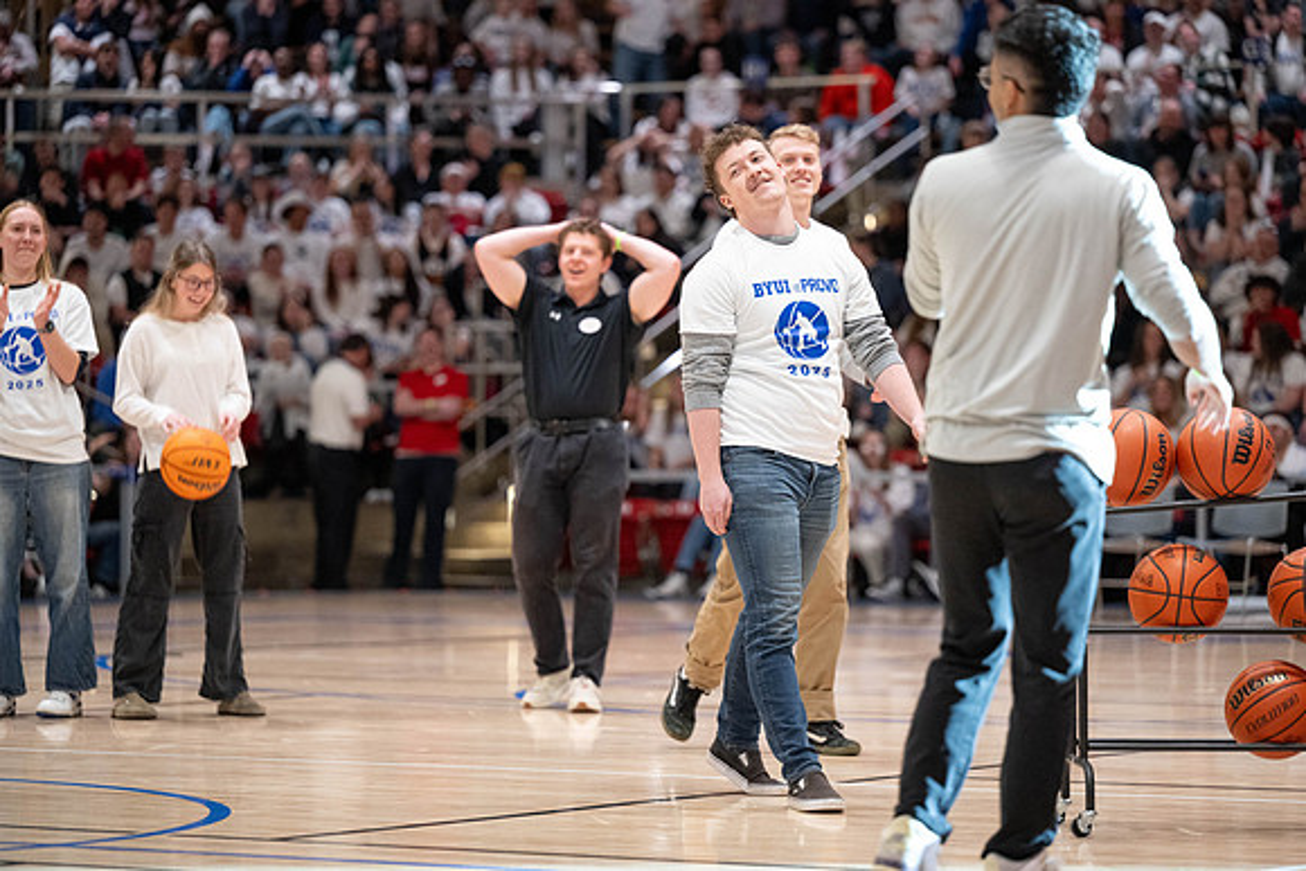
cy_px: 436
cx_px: 653
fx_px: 4898
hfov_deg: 15.2
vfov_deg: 10.2
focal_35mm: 135
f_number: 2.8
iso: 4000
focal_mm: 135
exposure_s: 1/250
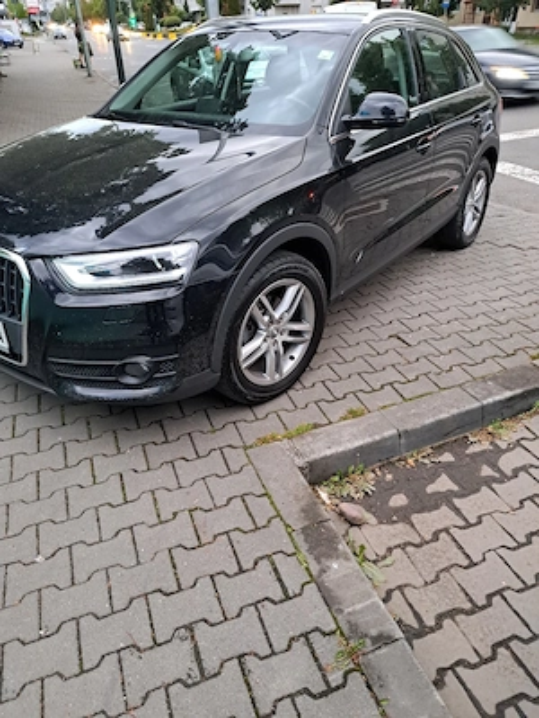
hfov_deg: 56.8
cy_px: 359
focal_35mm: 24
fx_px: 498
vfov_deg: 71.6
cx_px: 270
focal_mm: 5.23
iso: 400
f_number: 1.8
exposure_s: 1/33
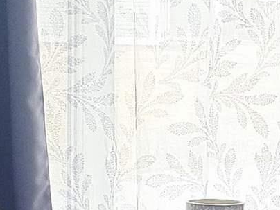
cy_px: 157
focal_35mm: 175
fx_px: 1416
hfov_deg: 10.9
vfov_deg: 8.5
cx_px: 420
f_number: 1.7
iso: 250
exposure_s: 1/120
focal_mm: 6.3
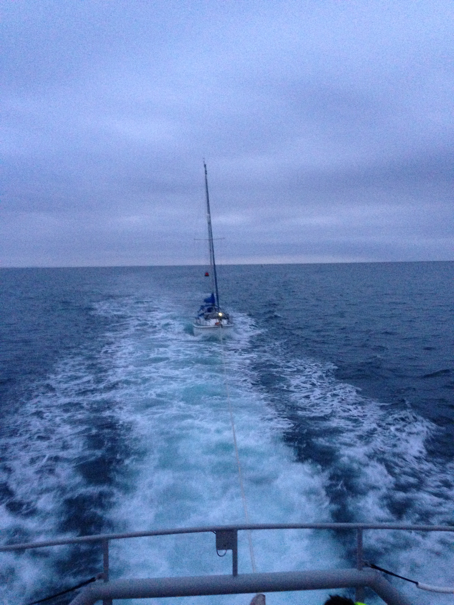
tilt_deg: -4.7
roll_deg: +0.0
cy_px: 302
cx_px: 227
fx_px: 577
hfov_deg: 42.9
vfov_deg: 55.4
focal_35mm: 33
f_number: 2.4
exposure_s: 1/15
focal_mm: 4.12
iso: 400
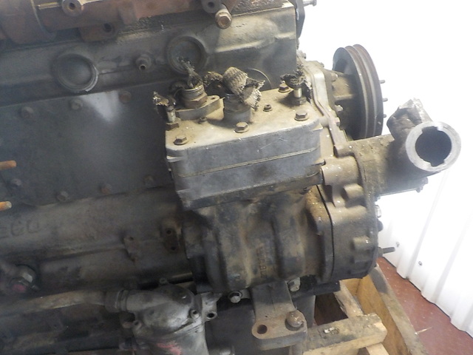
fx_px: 410
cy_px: 178
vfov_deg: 46.8
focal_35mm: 30
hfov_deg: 60.0
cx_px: 236
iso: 400
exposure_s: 1/20
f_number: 3.3
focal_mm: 4.1
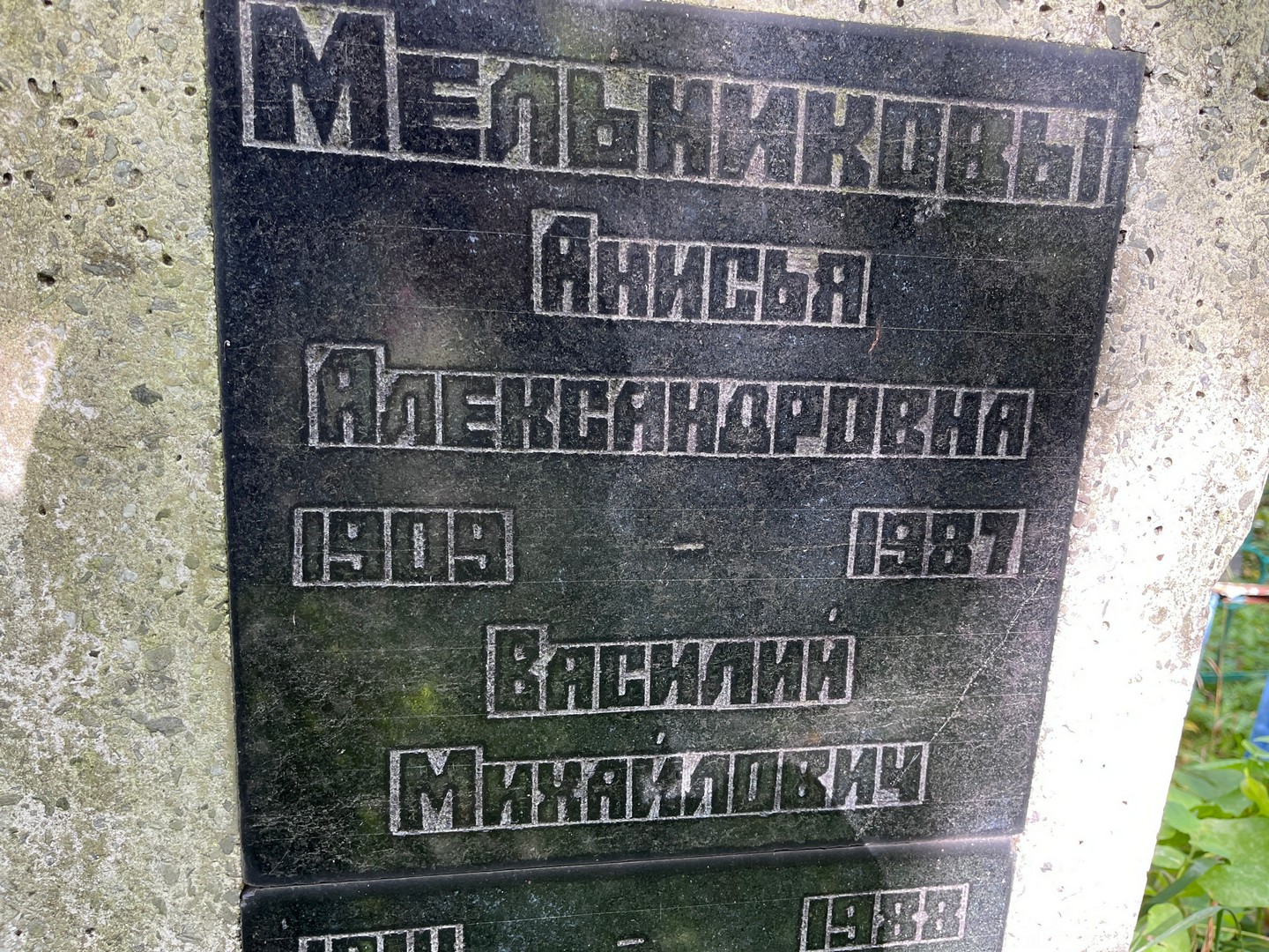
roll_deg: -3.6
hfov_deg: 67.3
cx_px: 634
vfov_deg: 53.1
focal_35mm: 26
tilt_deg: -12.0
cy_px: 476
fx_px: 953
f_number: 1.6
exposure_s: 1/121
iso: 80
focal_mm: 5.1
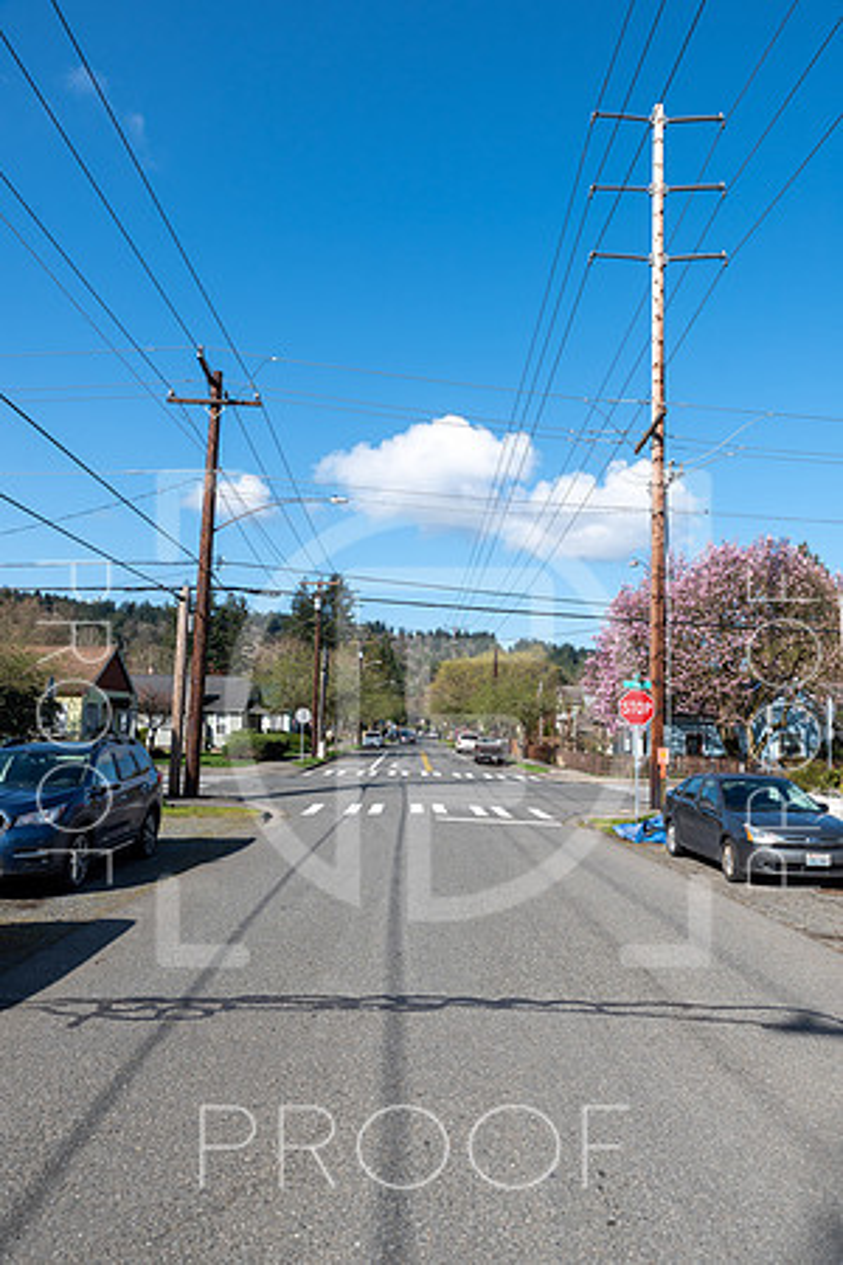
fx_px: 843
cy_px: 632
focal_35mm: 24
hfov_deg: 53.1
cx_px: 422
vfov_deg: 73.7
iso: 100
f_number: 8
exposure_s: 1/640
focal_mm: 24
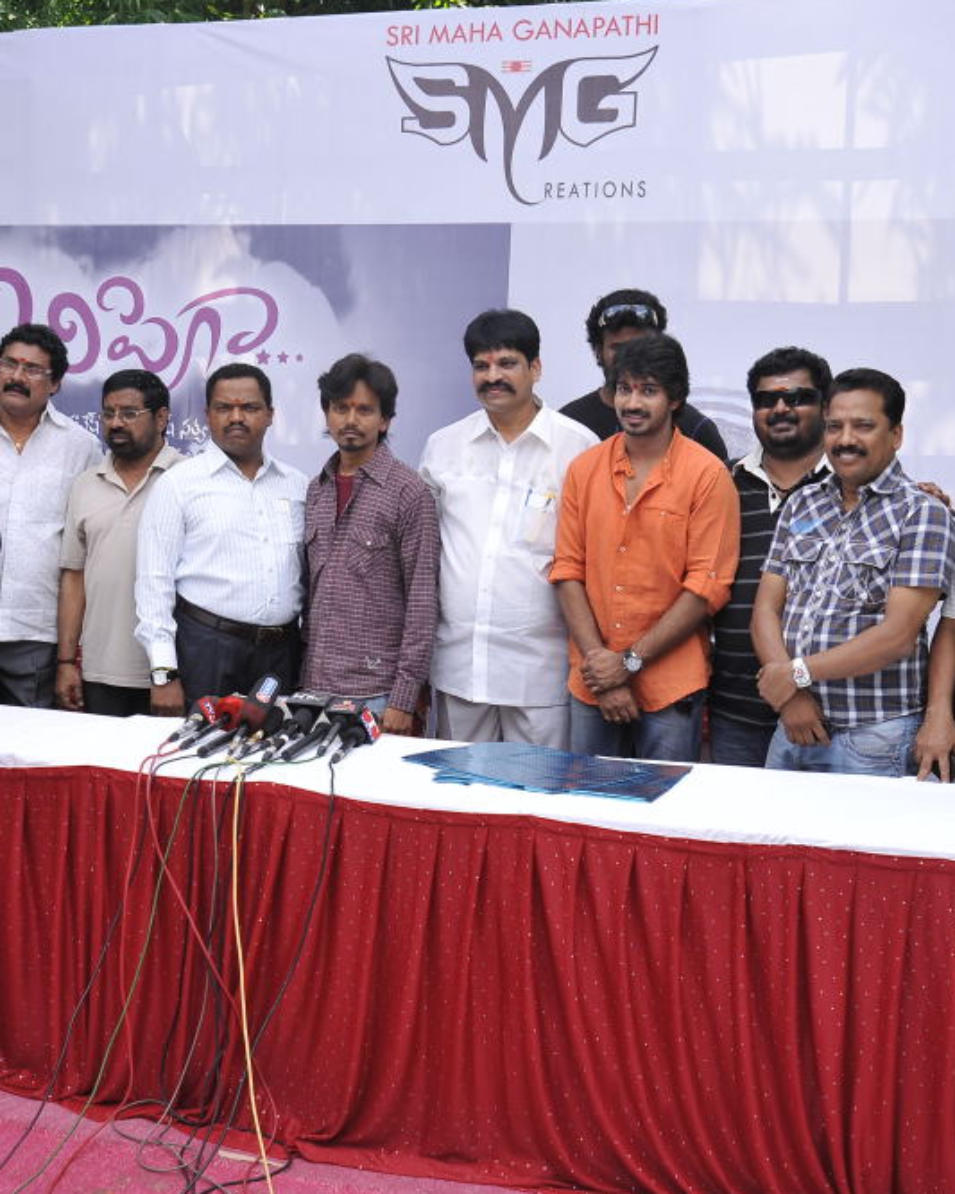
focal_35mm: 49
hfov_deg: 30.8
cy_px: 593
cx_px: 459
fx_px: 1731
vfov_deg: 38.0
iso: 250
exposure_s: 1/160
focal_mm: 34
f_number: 5.6
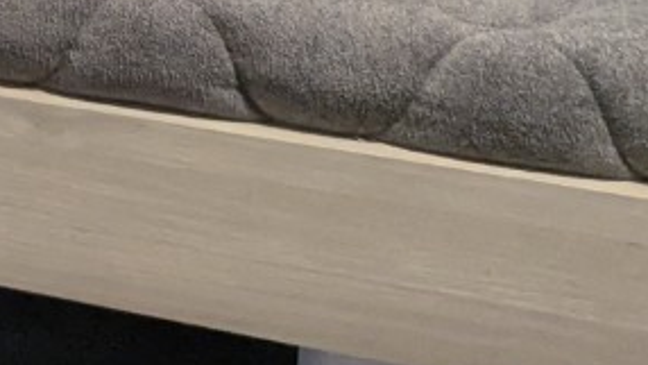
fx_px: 1461
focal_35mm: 85
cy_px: -417
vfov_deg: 12.2
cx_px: -327
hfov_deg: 21.1
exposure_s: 1/100
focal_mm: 2.35
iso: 247
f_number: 2.2
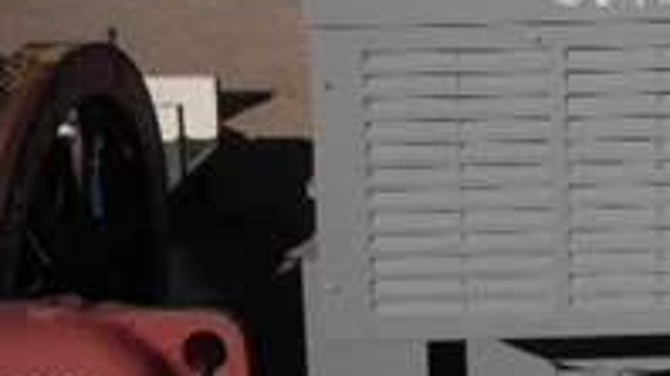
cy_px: -20
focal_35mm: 97
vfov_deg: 12.3
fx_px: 1722
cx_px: 623
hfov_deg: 21.5
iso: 64
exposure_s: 1/250
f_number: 9.6
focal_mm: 7.9
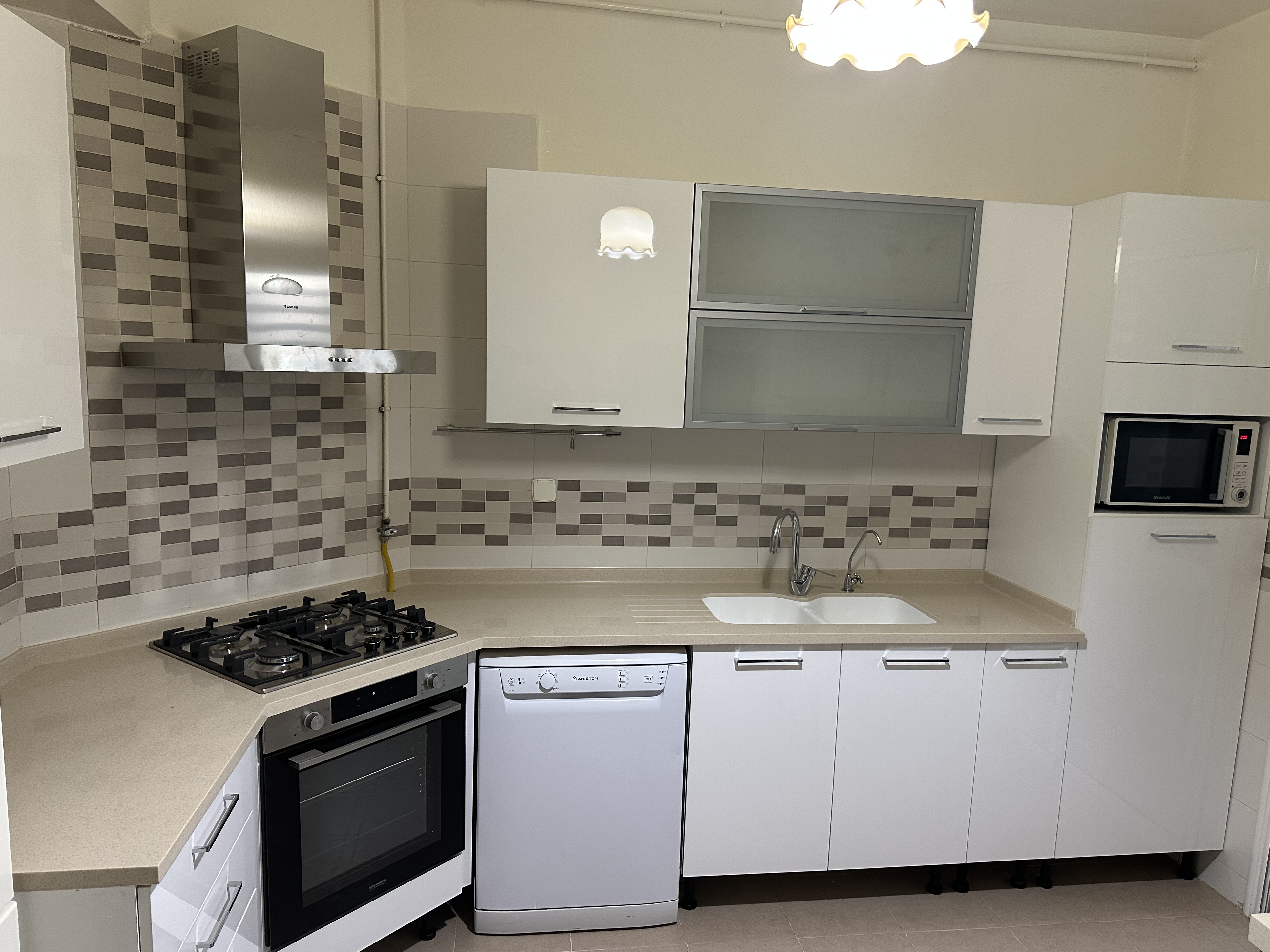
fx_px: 917
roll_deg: -2.0
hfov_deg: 69.4
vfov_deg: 54.9
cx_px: 650
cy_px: 493
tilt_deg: -8.3
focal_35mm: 25
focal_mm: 6.86
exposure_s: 1/50
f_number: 1.78
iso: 250
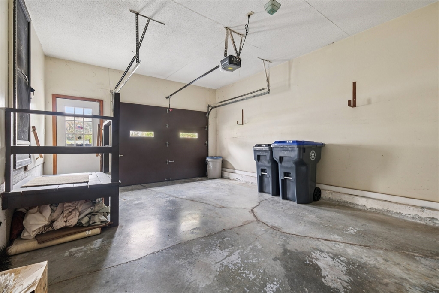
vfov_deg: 77.3
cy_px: 146
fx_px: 183
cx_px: 220
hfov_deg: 100.4
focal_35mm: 15
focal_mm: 10
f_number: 5.6
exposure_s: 1/1.11
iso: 400
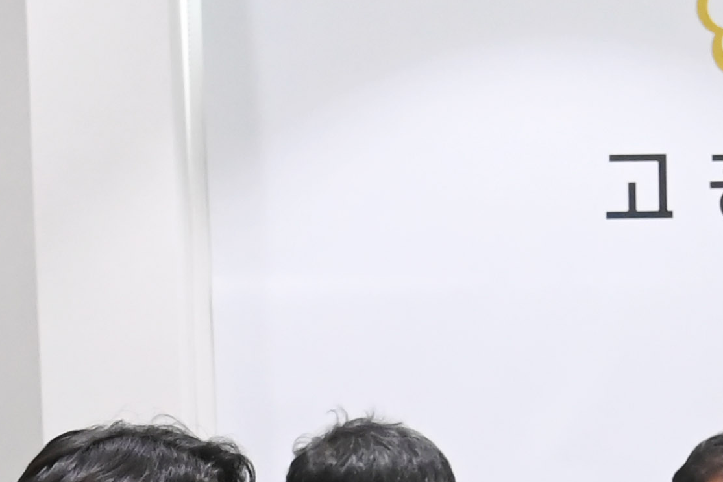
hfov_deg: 13.0
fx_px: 3112
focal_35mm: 155
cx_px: 821
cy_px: 938
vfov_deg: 8.4
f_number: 6.3
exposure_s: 1/250
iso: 5000
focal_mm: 31
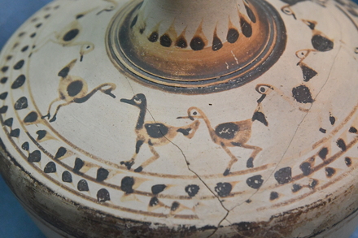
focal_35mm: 180
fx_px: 1789
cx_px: 179
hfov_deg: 11.4
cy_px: 119
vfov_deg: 7.6
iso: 8000
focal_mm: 120
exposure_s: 1/400
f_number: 8
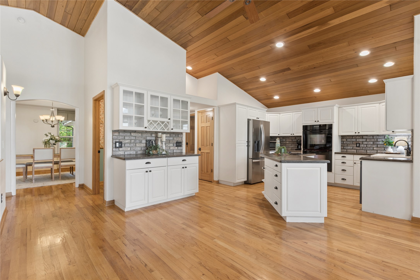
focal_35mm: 16
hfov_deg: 96.7
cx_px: 210
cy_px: 140
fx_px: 187
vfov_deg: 73.7
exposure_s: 1/3.33
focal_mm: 11
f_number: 7.1
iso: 100
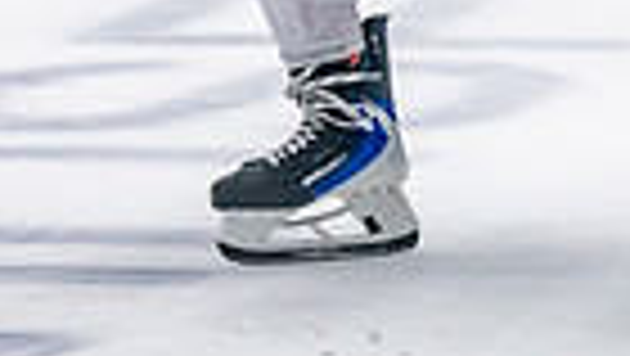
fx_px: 9028
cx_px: 655
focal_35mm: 540
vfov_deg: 2.3
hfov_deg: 4.0
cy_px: -160
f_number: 3.2
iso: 2000
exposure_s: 1/640
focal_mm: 102
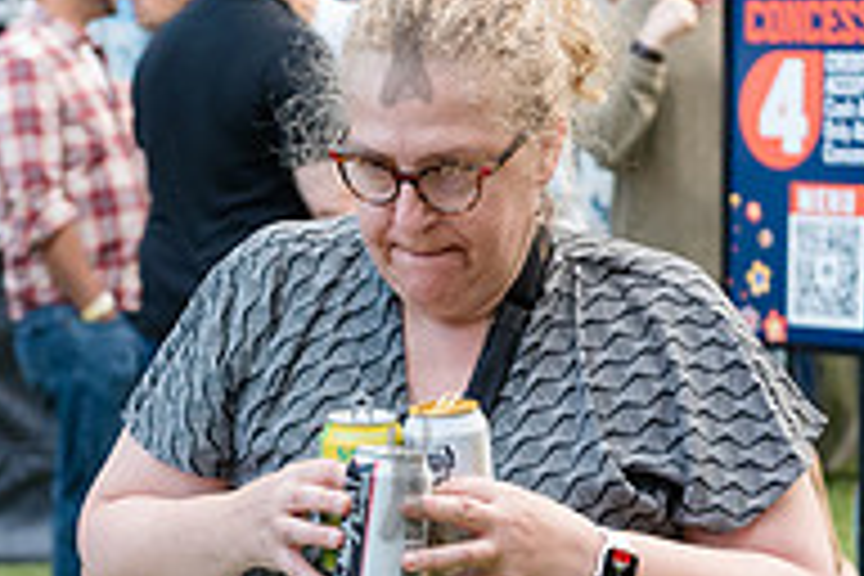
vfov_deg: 7.3
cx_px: 405
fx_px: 4512
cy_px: 461
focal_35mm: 188
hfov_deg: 10.9
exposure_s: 1/400
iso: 2000
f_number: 4
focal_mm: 62
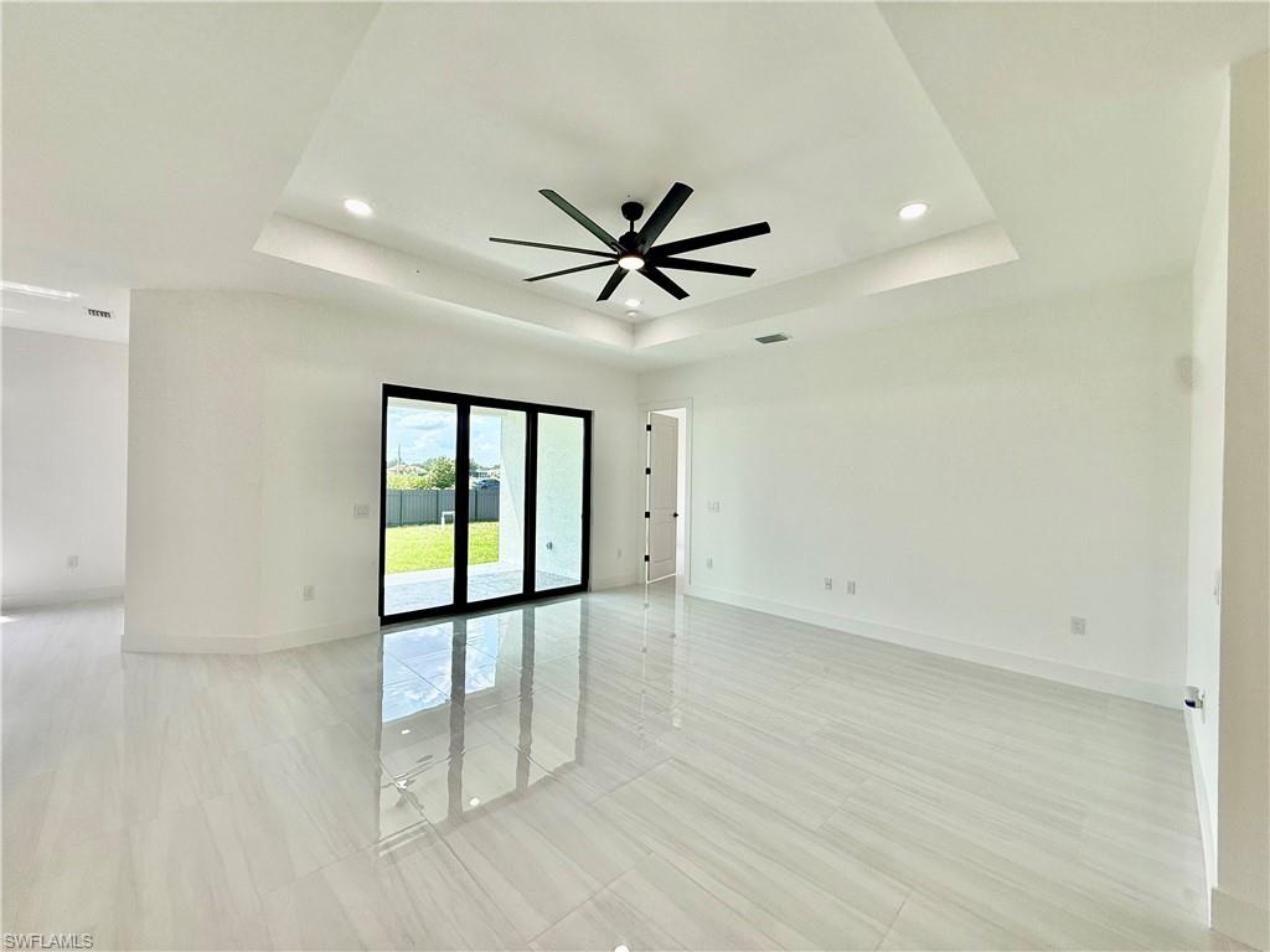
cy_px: 476
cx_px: 635
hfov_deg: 102.1
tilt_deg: +0.6
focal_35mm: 14
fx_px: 514
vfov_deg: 85.7
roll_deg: -1.6
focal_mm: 2.22
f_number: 2.2
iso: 64
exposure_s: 1/494
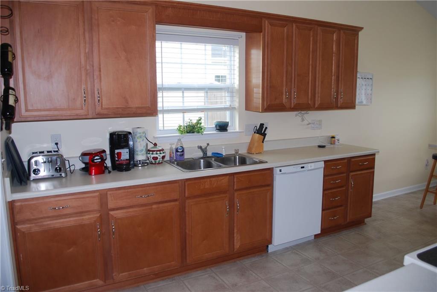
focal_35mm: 27
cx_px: 218
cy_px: 146
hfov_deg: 67.4
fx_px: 328
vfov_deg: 48.0
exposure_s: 1/60
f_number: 4
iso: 200
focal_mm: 18
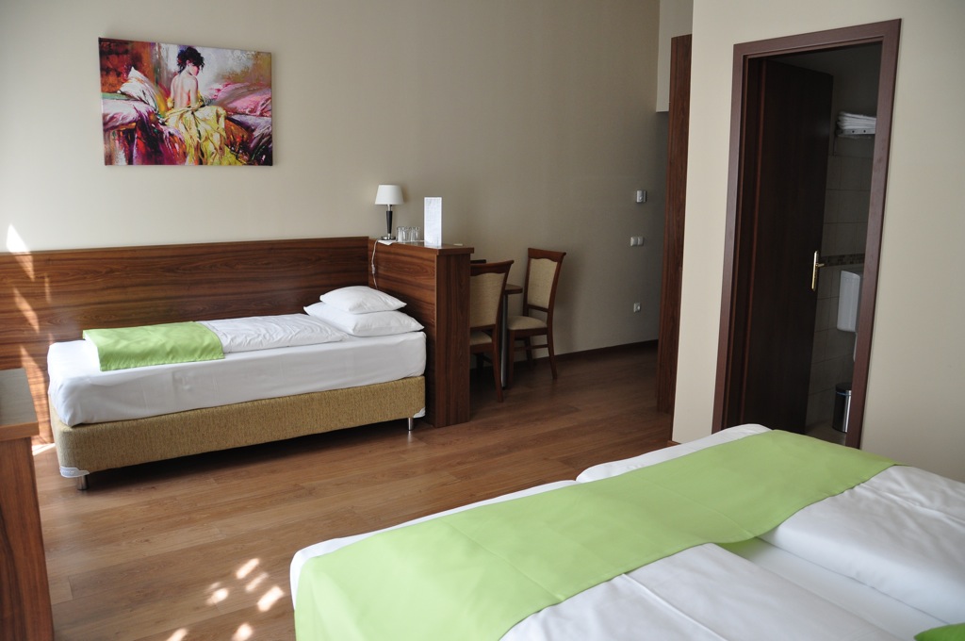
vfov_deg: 47.8
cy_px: 320
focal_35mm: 27
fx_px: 723
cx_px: 482
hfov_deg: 67.4
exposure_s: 1/80
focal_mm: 18
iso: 400
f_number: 3.5
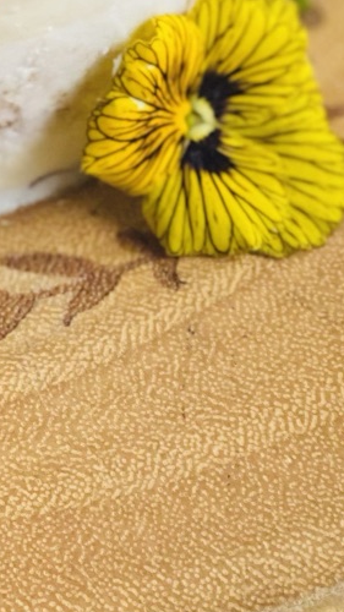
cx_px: -189
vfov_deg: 9.0
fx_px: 3765
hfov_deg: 5.2
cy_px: -354
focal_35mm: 232
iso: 64
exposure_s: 1/122
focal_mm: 6
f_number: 2
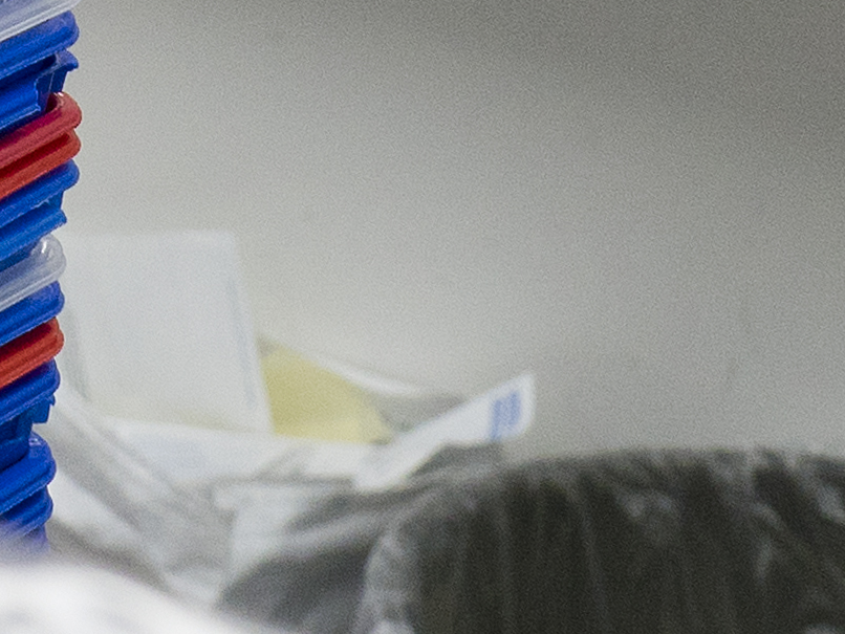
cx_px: -1165
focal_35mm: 225
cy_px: -1139
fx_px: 5494
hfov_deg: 8.1
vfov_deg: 6.2
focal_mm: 17
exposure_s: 1/125
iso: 400
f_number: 4
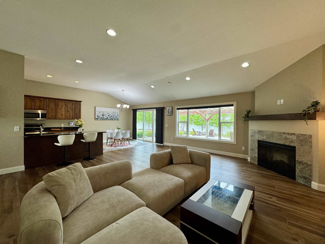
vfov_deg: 85.7
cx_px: 162
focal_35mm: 14
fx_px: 131
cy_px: 122
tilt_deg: -0.5
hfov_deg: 102.1
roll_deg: -0.8
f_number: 2.2
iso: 100
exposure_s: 1/120
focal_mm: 2.22
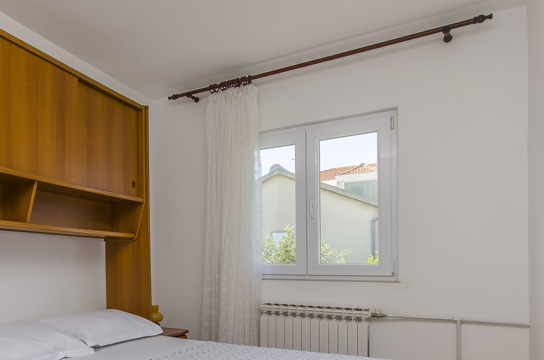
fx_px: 422
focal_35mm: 28
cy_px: 274
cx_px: 122
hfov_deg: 61.1
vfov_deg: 44.5
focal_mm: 10
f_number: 7.1
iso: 100
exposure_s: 1/100
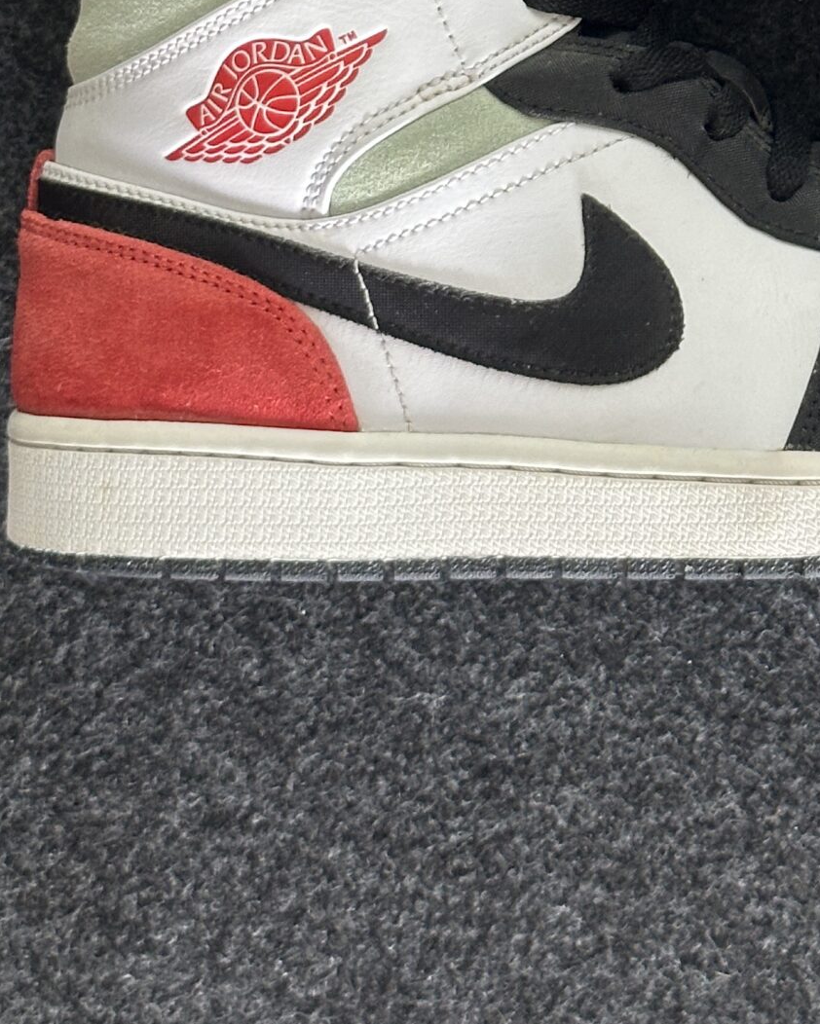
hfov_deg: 13.4
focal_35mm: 114
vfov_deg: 16.4
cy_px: -98
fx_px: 3457
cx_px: 746
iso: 125
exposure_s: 1/50
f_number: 1.78
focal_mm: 6.86
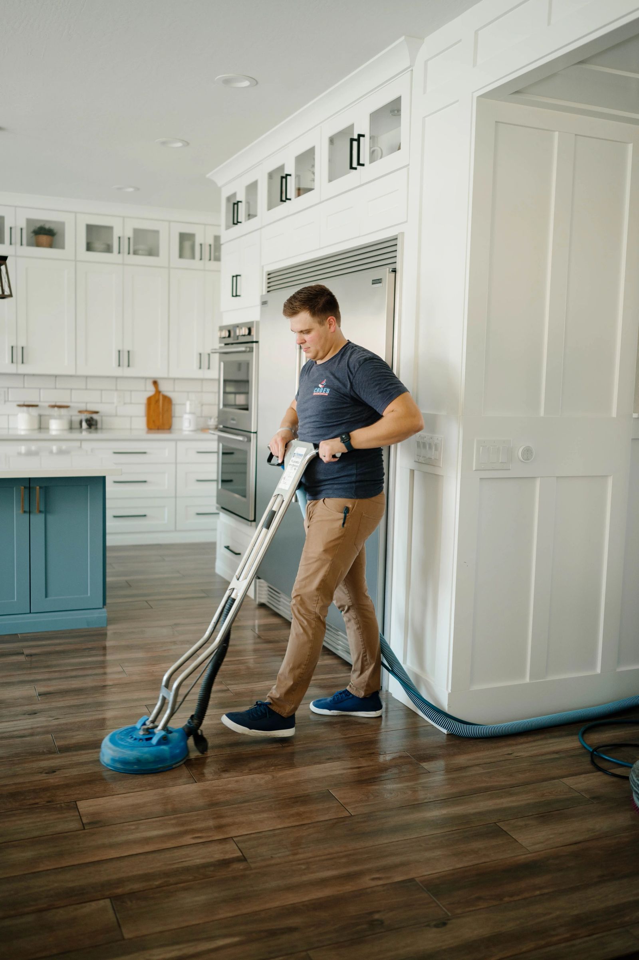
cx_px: 320
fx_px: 933
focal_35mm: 35
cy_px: 480
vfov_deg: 54.5
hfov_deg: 37.8
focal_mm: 35
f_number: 1.8
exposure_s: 1/100
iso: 320
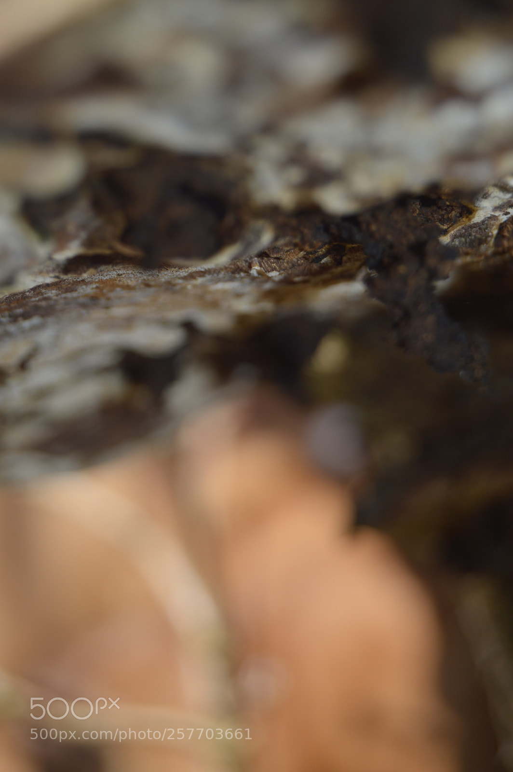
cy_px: 386
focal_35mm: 82
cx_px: 256
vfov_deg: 24.6
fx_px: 1766
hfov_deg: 16.5
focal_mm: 55
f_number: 5.6
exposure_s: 1/200
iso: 100
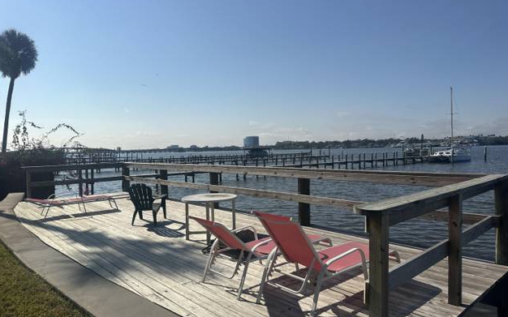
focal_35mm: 26
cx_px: 256
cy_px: 162
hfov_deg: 70.4
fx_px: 360
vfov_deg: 47.6
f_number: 1.78
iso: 80
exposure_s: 1/13699
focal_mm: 6.86
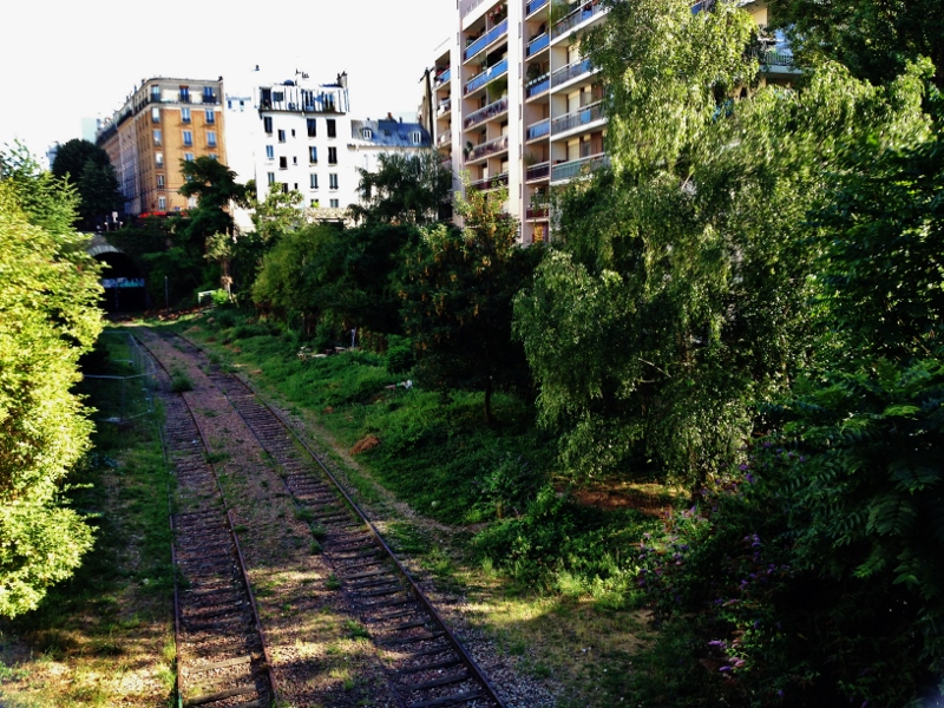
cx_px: 472
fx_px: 900
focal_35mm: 33
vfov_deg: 42.9
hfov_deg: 55.4
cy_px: 354
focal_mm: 4.13
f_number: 2.4
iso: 50
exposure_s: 1/193
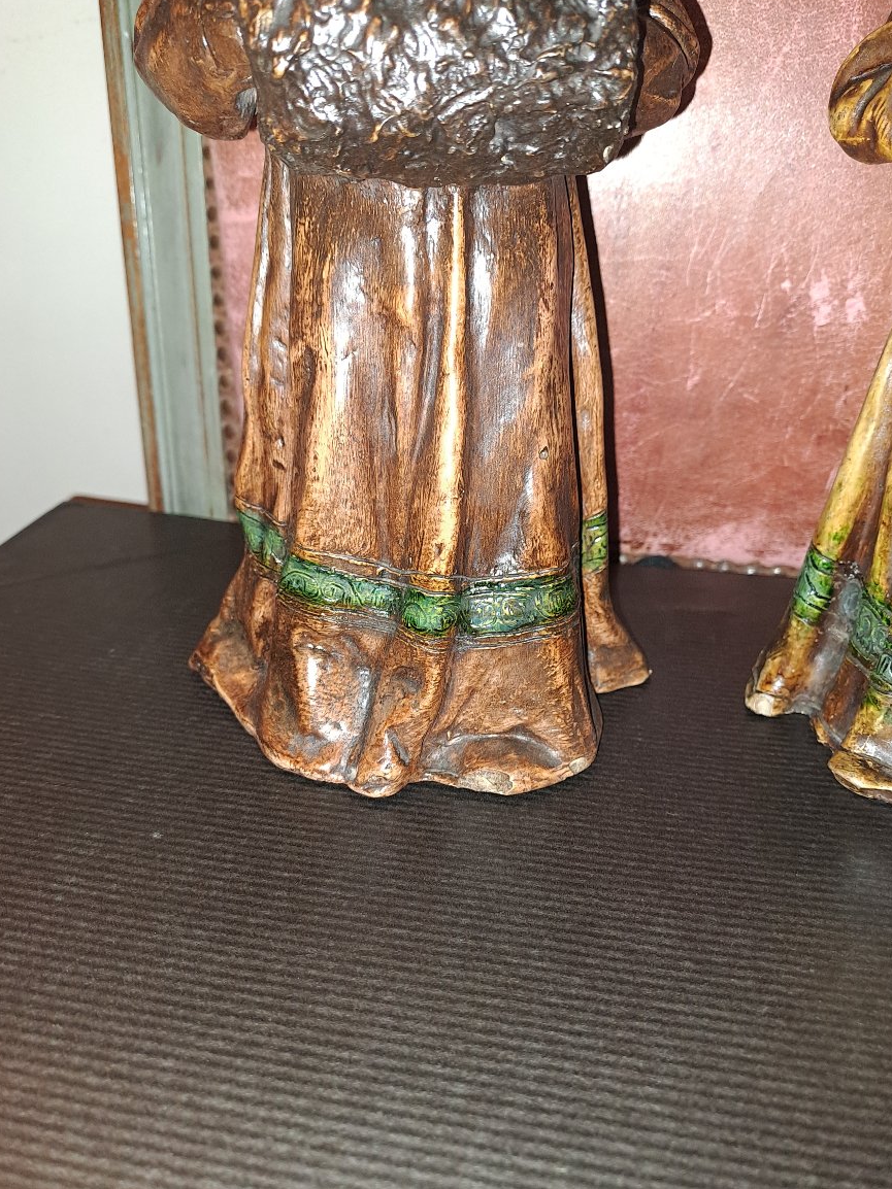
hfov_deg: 53.0
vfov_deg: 67.3
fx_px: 894
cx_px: 453
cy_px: 590
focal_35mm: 26
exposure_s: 1/50
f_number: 1.8
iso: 320
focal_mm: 4.65
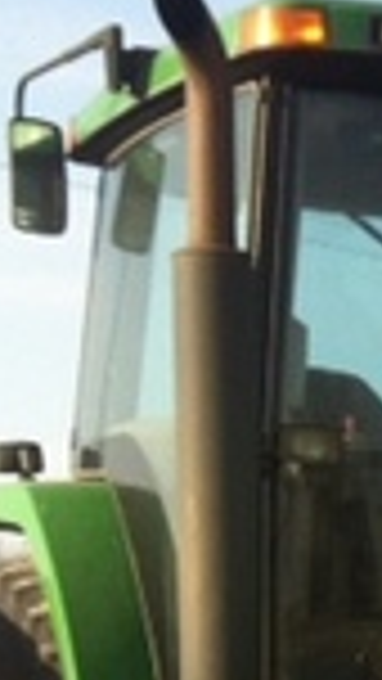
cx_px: 746
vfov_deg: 15.3
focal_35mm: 137
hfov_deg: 8.4
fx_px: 2466
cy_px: 734
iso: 80
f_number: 2.8
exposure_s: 1/794
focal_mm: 3.85
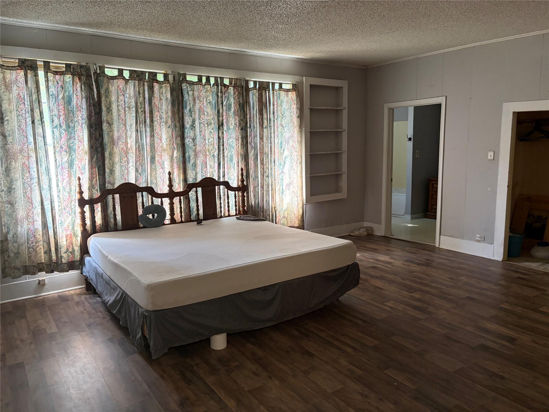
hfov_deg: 67.3
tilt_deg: -7.5
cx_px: 274
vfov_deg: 53.1
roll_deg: +0.7
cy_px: 206
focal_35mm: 26
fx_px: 412
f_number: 1.6
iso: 200
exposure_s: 1/60
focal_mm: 5.96
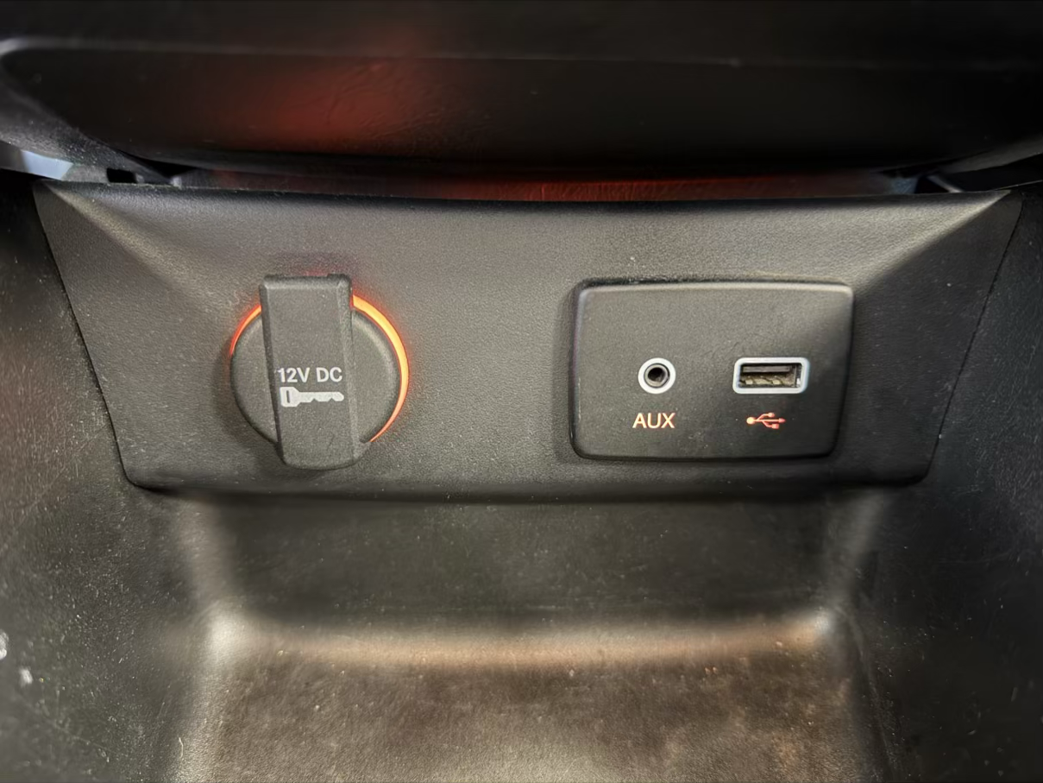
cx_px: 522
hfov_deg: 71.6
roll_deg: -2.5
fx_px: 723
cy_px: 392
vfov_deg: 56.8
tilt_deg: -39.0
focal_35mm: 24
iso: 1250
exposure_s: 1/9
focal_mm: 6.76
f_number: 1.78
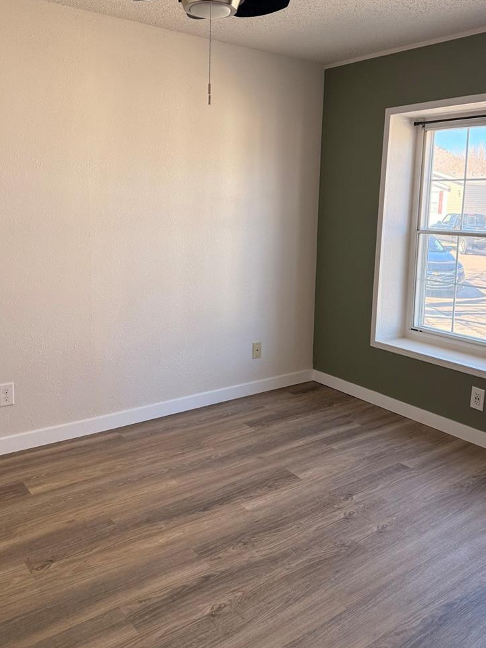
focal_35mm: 30
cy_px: 273
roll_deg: -1.7
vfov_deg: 59.7
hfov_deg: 46.6
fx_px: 562
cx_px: 281
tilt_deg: -6.6
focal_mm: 6.76
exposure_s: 1/240
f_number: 1.78
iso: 160
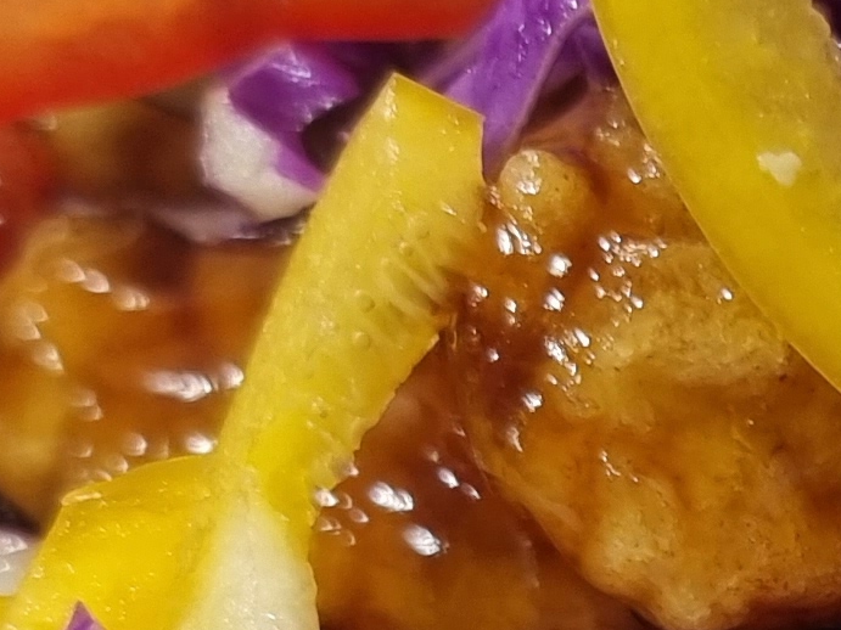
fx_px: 3376
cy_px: 778
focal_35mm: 139
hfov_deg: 13.2
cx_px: 1344
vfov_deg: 10.5
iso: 200
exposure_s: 1/60
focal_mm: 6.7
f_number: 1.8
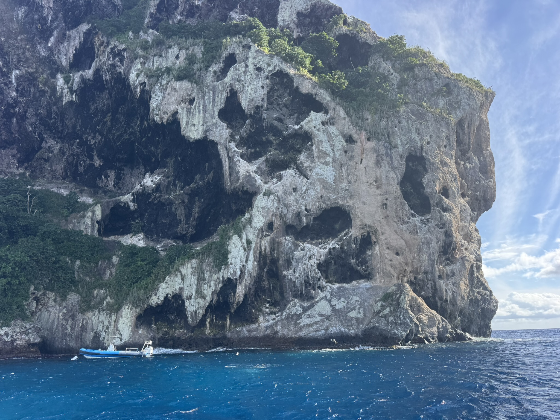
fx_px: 388
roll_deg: -0.2
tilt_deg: +20.6
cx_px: 280
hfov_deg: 71.6
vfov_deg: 56.8
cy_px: 210
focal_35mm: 24
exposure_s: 1/1261
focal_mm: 6.76
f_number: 1.78
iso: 80
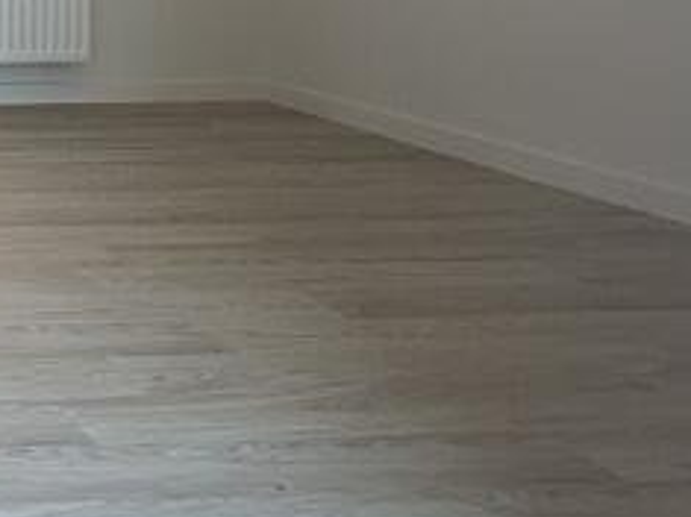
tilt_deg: +0.1
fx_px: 1217
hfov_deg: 23.5
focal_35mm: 61
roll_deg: +0.3
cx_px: -412
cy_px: -120
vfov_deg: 22.0
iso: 80
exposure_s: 1/99
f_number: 2.2
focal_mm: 2.22
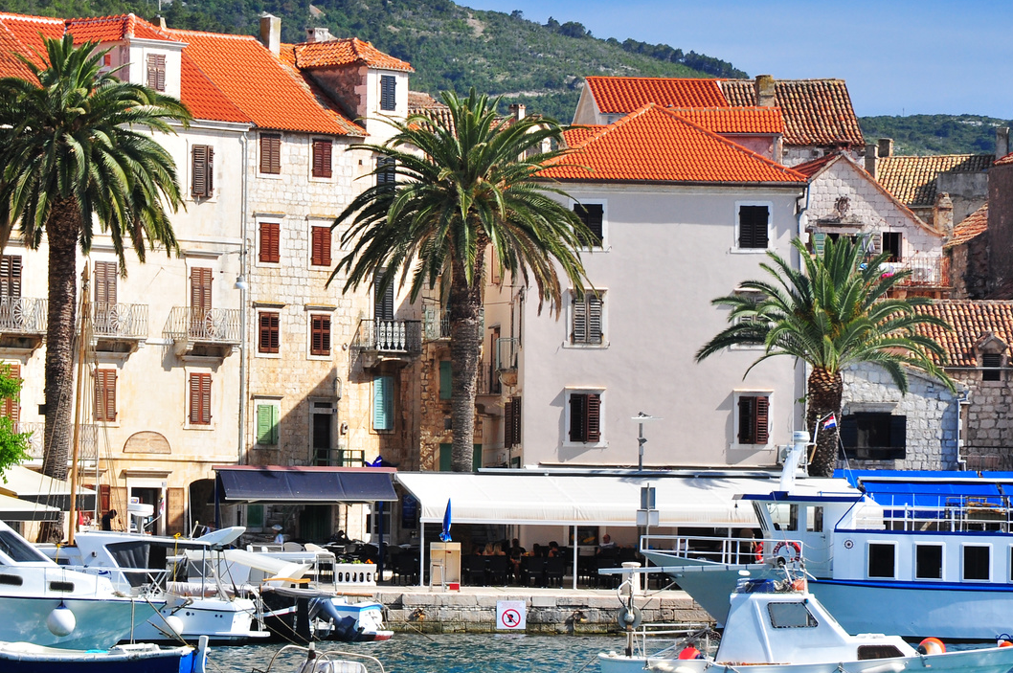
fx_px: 5728
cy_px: 385
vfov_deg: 6.7
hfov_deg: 10.1
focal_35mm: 204
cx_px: 280
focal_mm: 85
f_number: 10
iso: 200
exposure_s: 1/80
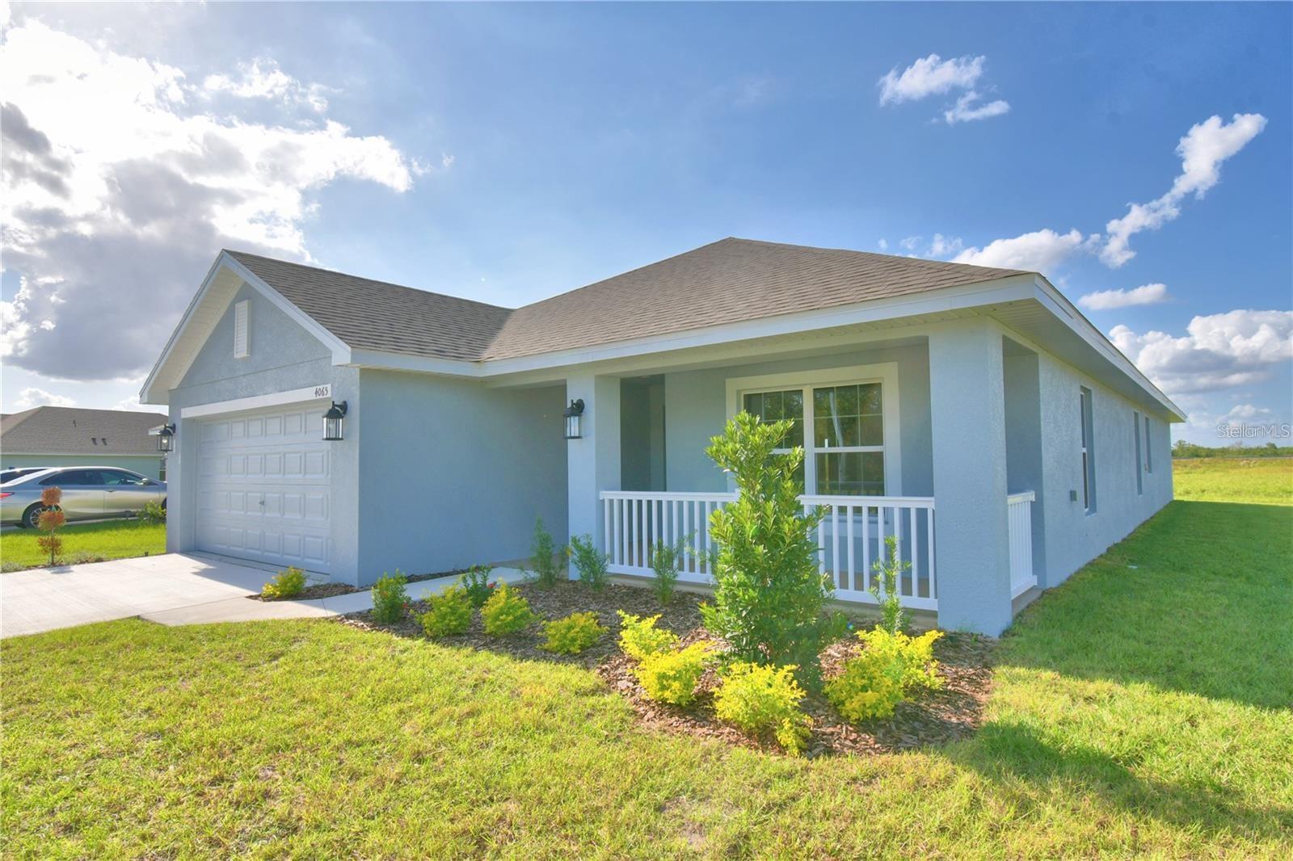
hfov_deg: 86.9
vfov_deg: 64.5
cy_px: 430
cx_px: 646
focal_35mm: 19
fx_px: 682
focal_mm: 13
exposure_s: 1/250
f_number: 11
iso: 100
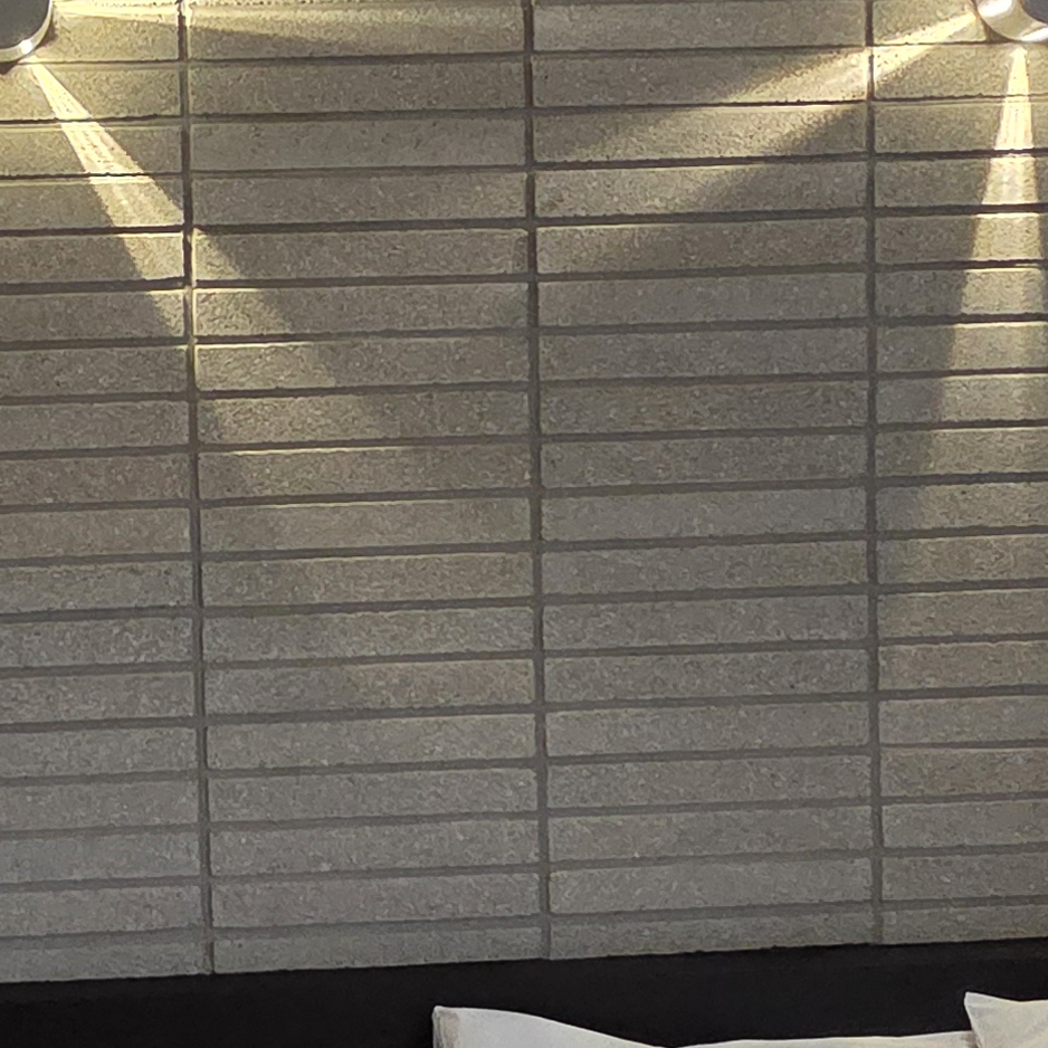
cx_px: 137
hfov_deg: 33.2
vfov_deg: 34.7
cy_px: 522
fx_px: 1678
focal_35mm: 49
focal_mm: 2.2
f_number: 2.2
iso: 1600
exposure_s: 1/60
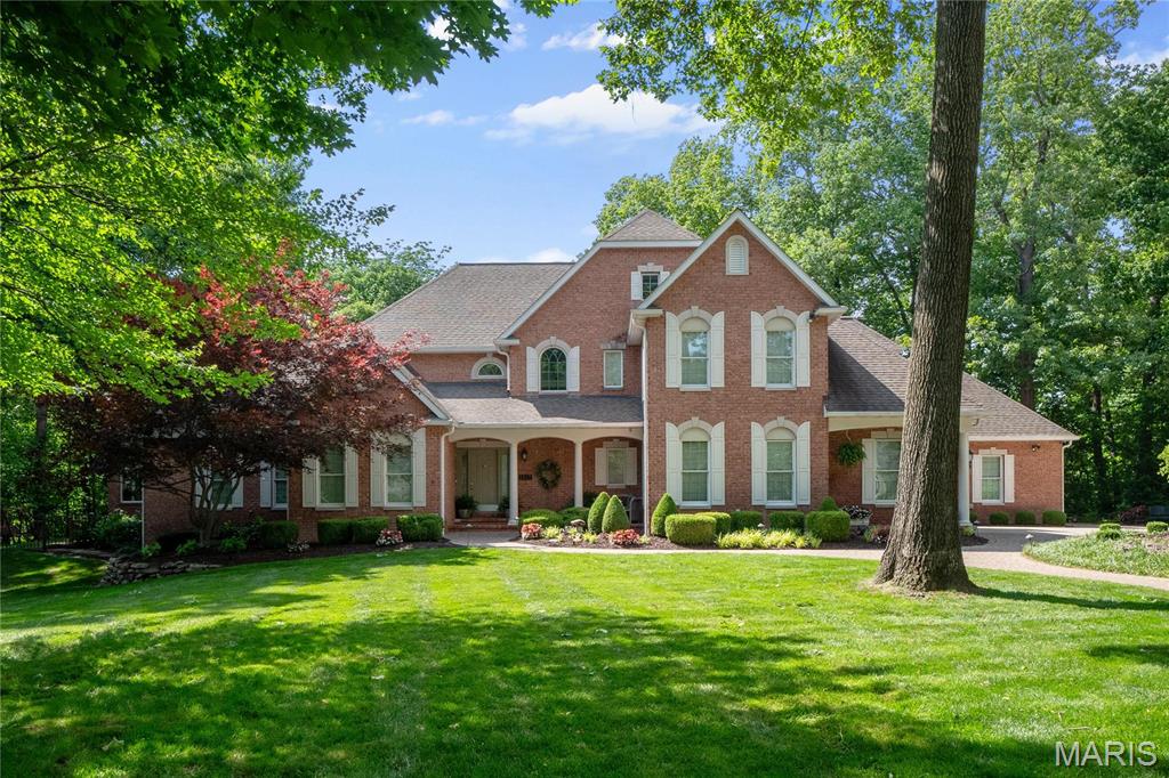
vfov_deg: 49.5
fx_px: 844
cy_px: 389
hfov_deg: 69.4
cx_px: 584
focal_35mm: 26
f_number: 8
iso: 400
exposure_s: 1/250
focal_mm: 13
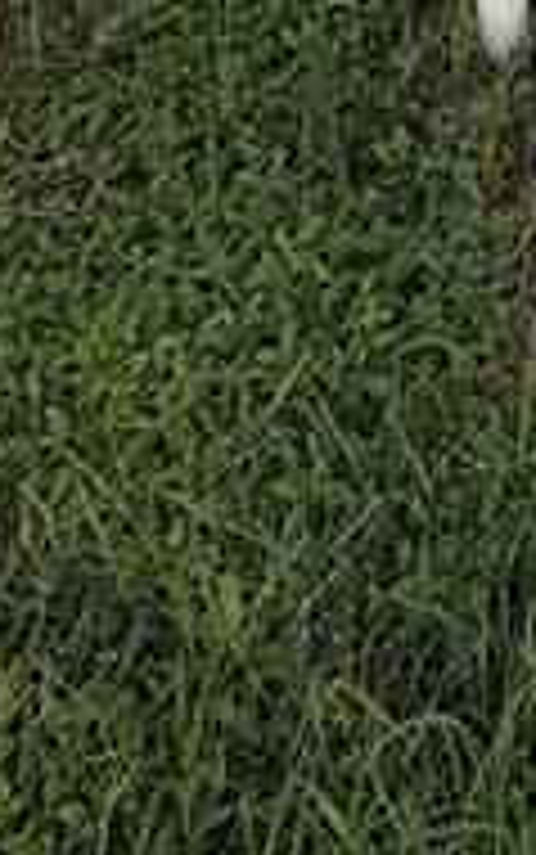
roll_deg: +2.0
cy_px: -792
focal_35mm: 60
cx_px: 838
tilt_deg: -8.4
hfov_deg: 18.7
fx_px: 1400
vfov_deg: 20.1
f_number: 2.2
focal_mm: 2.22
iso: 32
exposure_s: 1/770
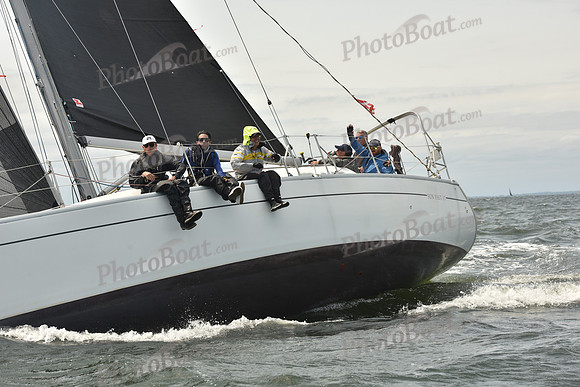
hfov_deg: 20.8
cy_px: 194
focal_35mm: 98
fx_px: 1579
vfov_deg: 14.0
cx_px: 290
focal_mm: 98
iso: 250
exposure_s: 1/800
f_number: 9
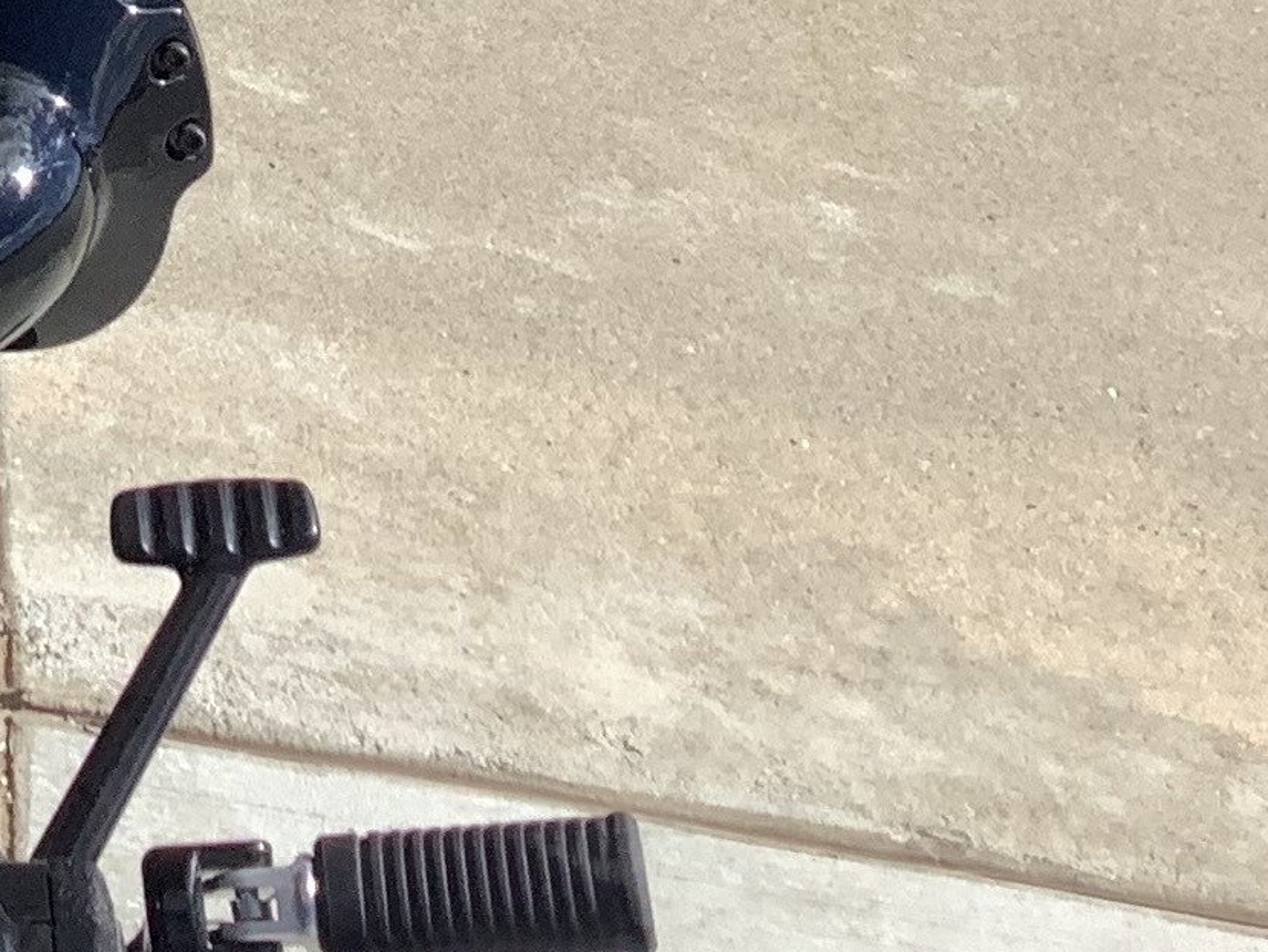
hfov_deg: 15.0
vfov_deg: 11.3
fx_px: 4470
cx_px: -603
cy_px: -779
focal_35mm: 122
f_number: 2.4
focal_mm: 3.3
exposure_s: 1/1508
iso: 25
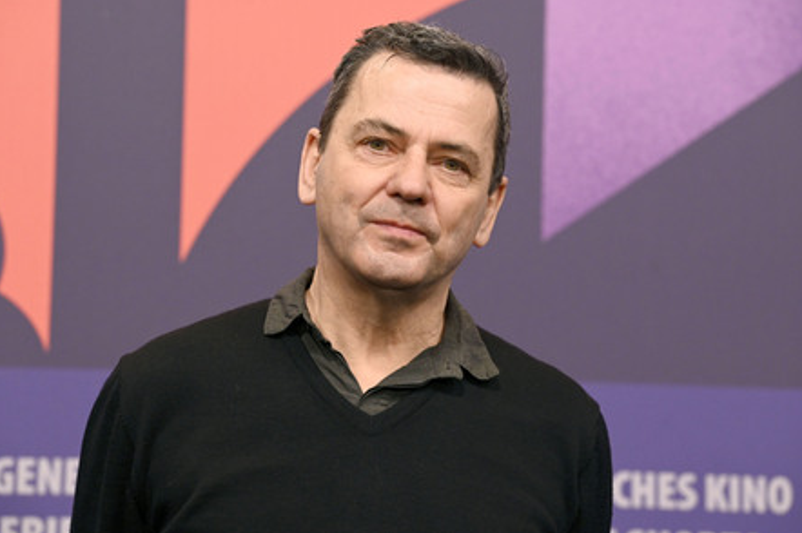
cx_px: 400
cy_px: 266
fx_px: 3295
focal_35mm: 148
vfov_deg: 9.3
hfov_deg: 13.9
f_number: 5.6
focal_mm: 145
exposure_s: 1/400
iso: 4000
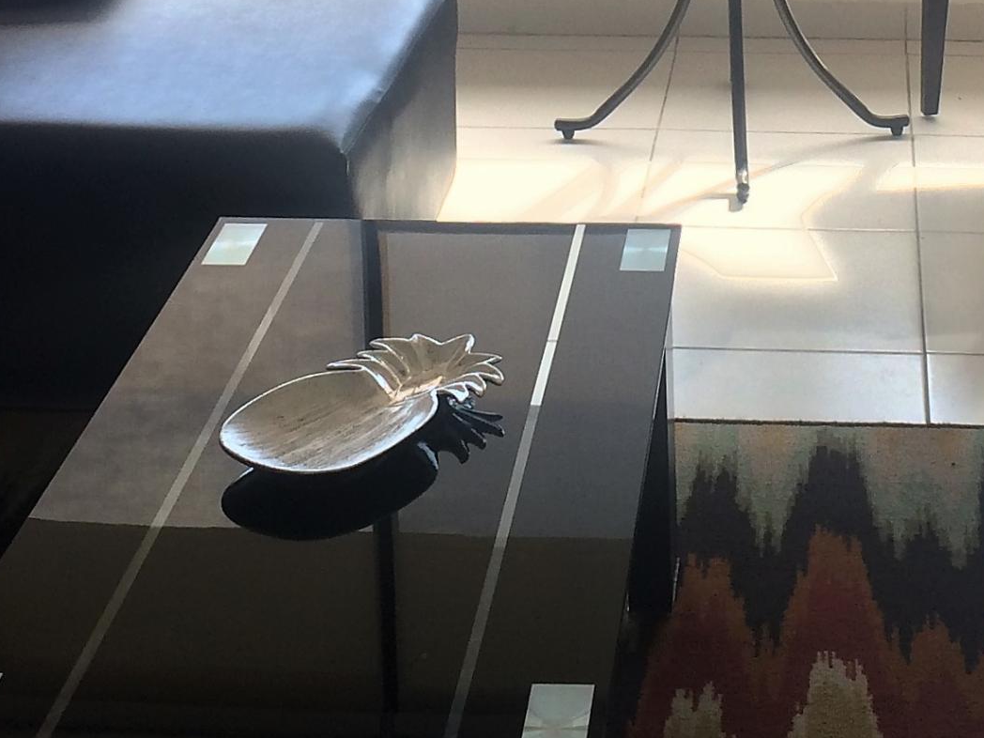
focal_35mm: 83
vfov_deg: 16.8
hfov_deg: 23.4
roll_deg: -0.6
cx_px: 708
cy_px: -225
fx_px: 2359
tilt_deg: -10.0
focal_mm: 4.15
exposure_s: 1/120
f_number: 2.2
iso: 50
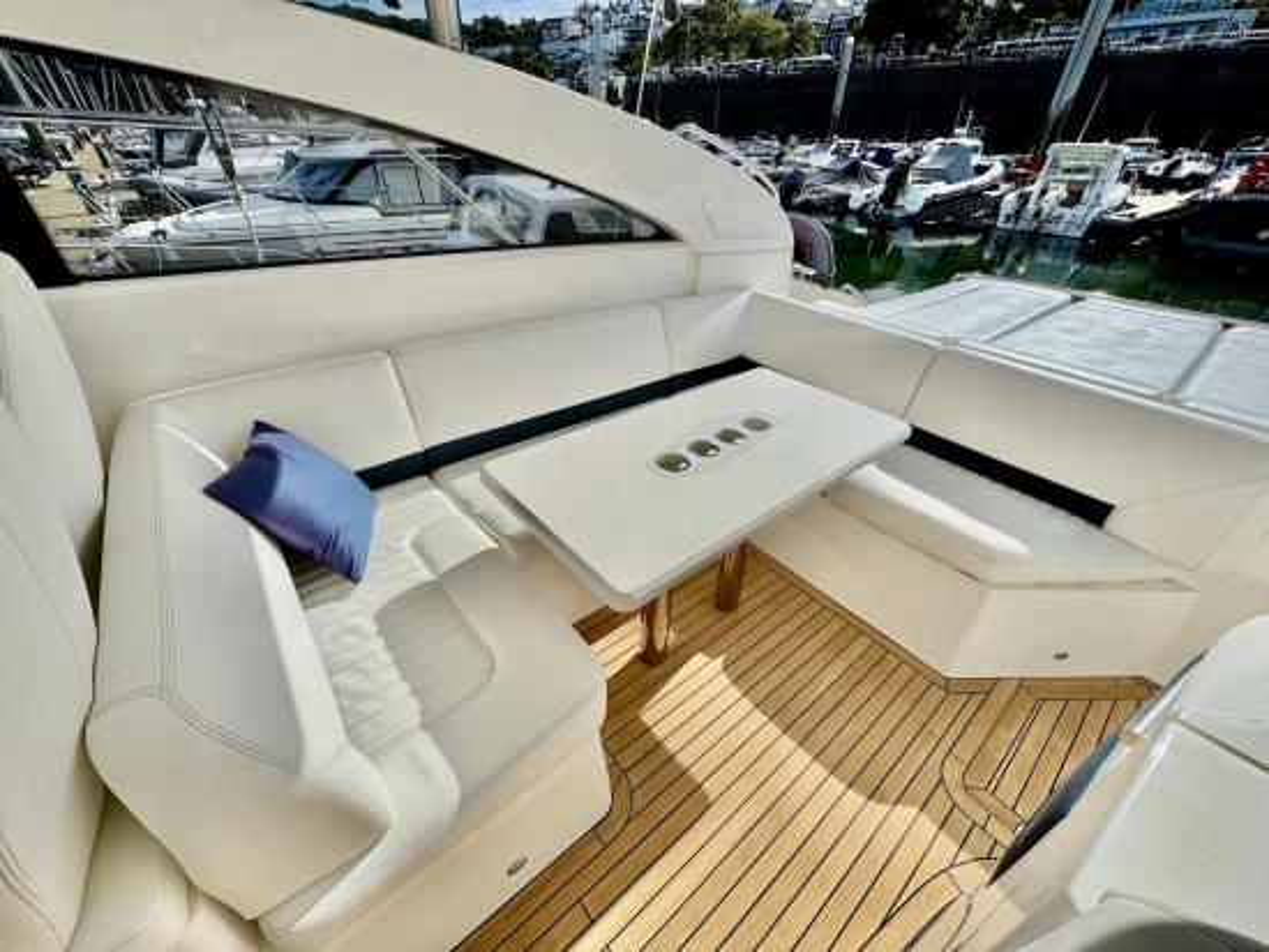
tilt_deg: -34.7
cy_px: 476
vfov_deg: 85.7
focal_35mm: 14
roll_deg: -0.8
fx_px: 513
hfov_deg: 102.0
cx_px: 634
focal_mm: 2.22
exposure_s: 1/4132
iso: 40
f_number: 2.2
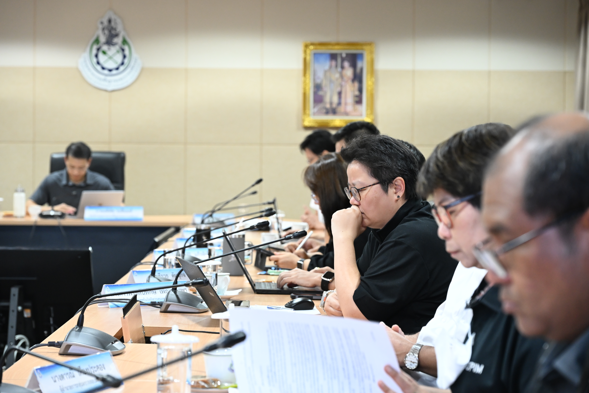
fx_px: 1554
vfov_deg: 14.4
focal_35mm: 95
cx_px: 294
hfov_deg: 21.5
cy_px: 196
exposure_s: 1/40
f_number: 5.6
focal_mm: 95
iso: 3200
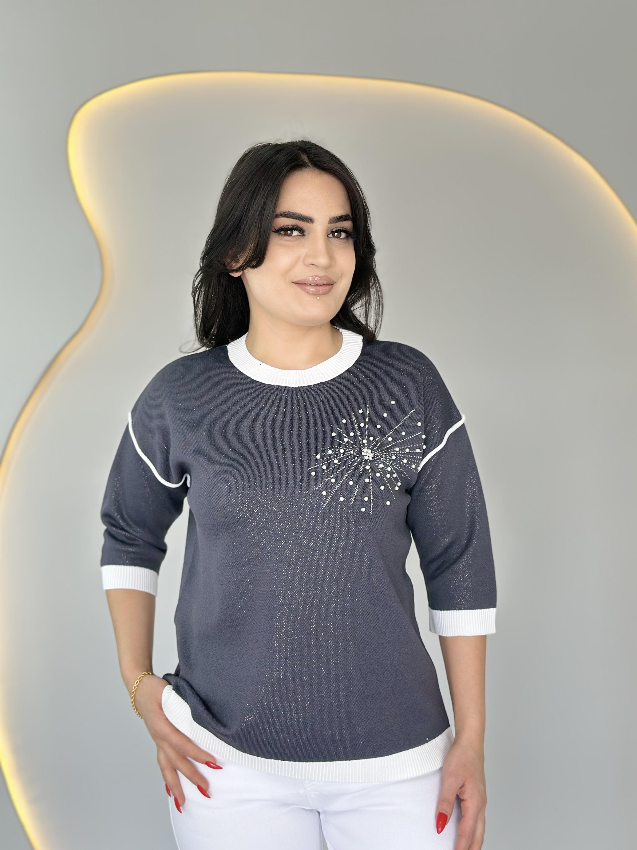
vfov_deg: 39.7
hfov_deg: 30.3
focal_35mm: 48
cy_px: 425
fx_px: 1178
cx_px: 318
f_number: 1.78
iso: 64
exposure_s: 1/141
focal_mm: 6.86
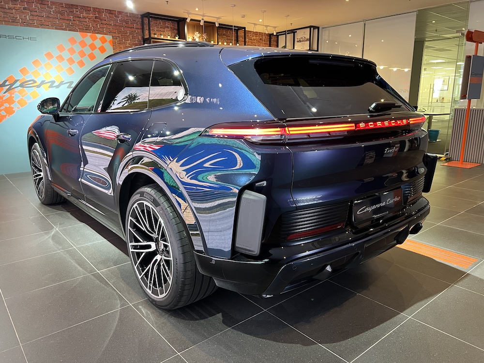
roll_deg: +0.3
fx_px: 364
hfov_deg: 67.3
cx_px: 242
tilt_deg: -13.7
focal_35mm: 26
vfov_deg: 53.1
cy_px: 182
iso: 500
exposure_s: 1/44
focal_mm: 5.7
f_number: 1.5
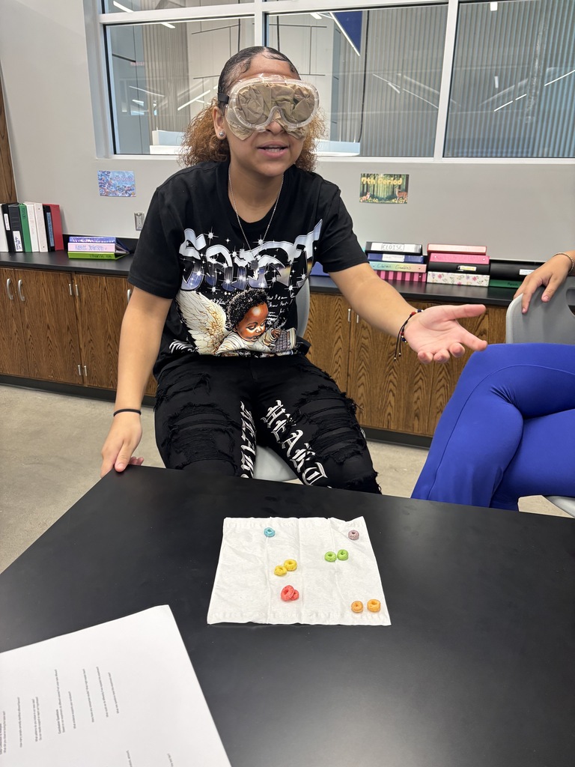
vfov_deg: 67.3
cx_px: 288
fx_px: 576
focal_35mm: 26
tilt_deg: -19.8
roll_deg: -2.0
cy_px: 384
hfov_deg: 53.1
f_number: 1.6
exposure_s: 1/103
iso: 125
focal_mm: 5.96
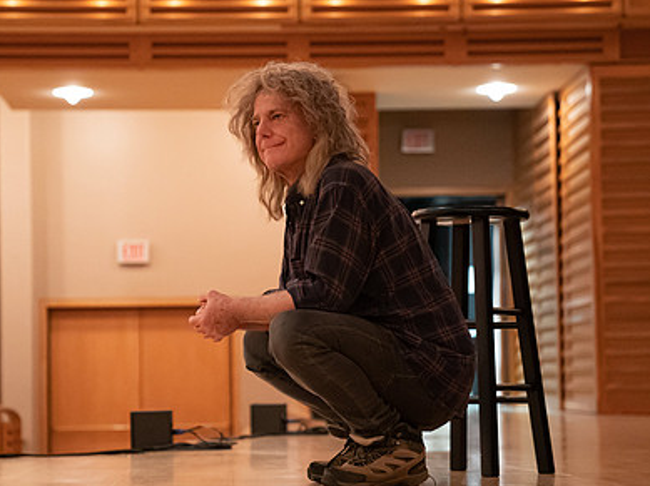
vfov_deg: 13.9
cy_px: 295
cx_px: 277
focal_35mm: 106
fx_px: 1989
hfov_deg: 18.6
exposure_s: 1/160
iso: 12800
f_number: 2.8
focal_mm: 70
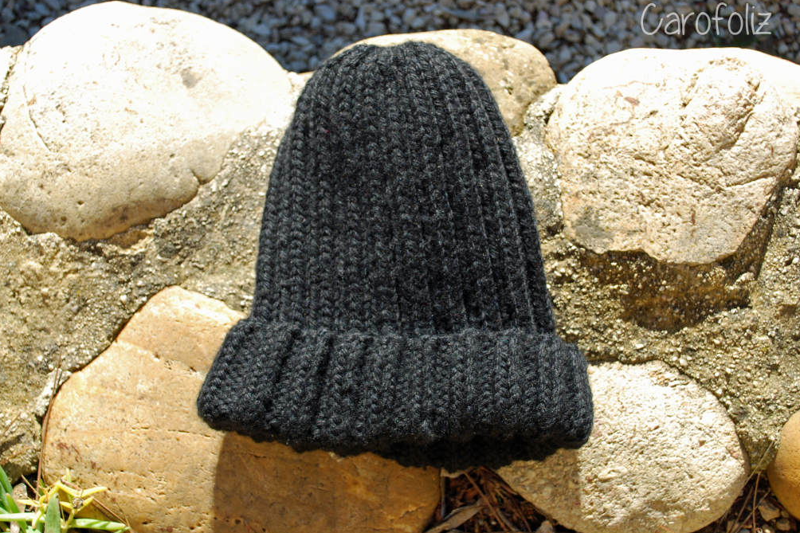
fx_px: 1089
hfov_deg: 40.3
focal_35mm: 49
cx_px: 394
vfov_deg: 27.5
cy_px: 263
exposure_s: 1/125
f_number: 5.6
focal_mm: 32
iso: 100
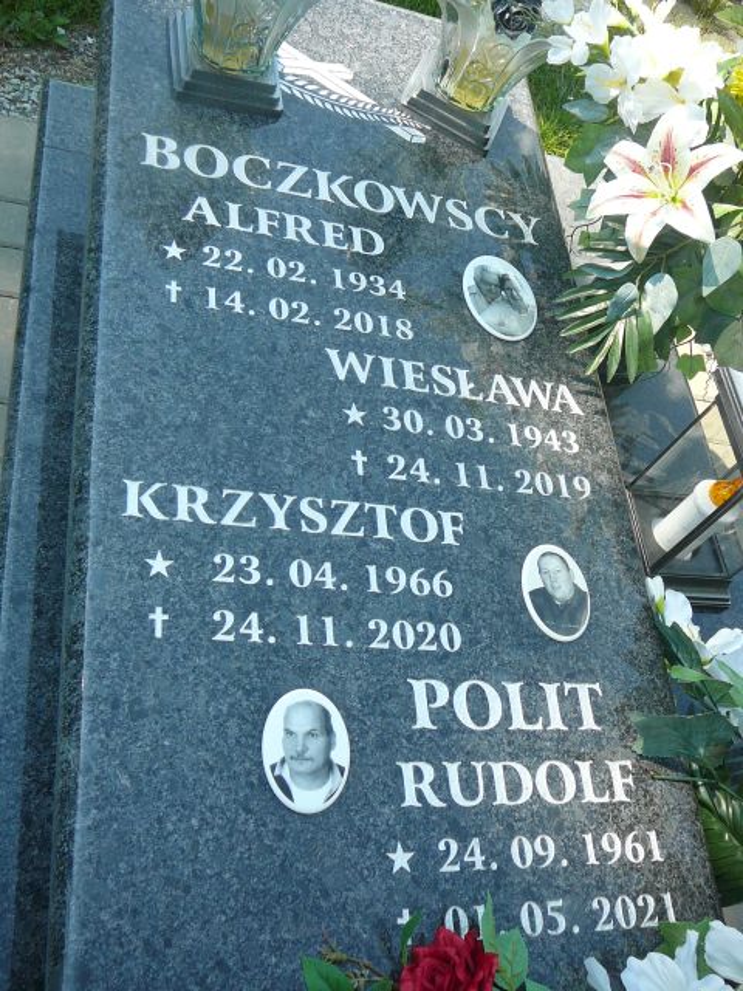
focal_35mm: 35
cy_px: 496
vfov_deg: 52.6
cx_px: 372
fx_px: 1002
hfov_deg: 40.7
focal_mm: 5.2
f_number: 2.8
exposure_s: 1/320
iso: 80
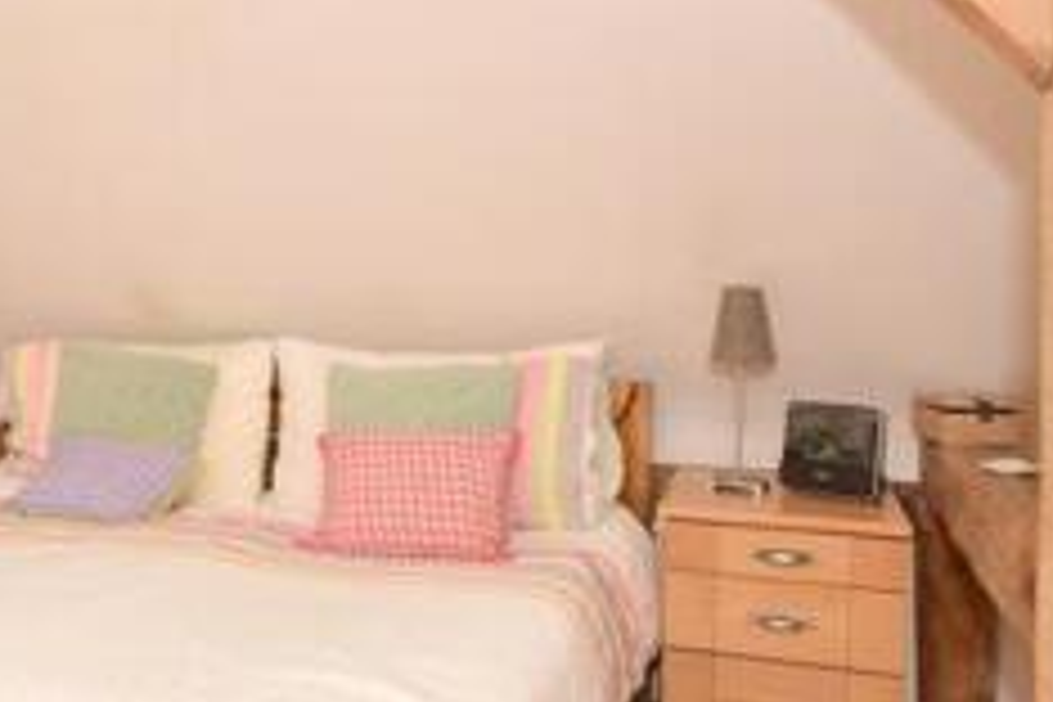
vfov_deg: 31.7
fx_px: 1228
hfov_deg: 43.0
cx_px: 135
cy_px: 254
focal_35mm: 42
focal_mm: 10
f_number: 5.6
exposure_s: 1/60
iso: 400
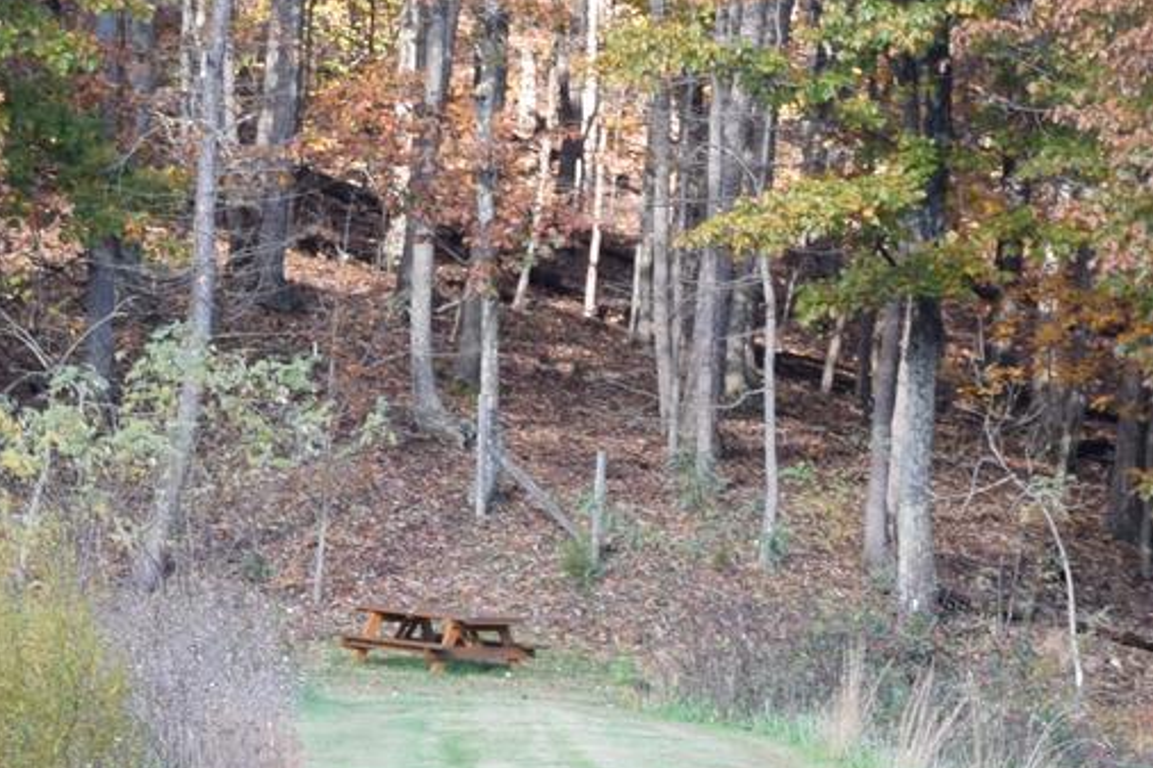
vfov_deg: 4.3
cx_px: 242
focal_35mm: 316
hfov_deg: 6.5
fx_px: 10117
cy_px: 564
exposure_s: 1/160
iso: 400
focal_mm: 52
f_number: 6.3
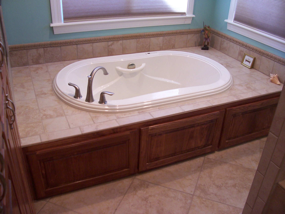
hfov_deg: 54.0
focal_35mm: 34
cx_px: 142
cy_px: 107
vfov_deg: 41.8
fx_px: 280
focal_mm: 5.6
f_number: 2.7
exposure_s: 1/30
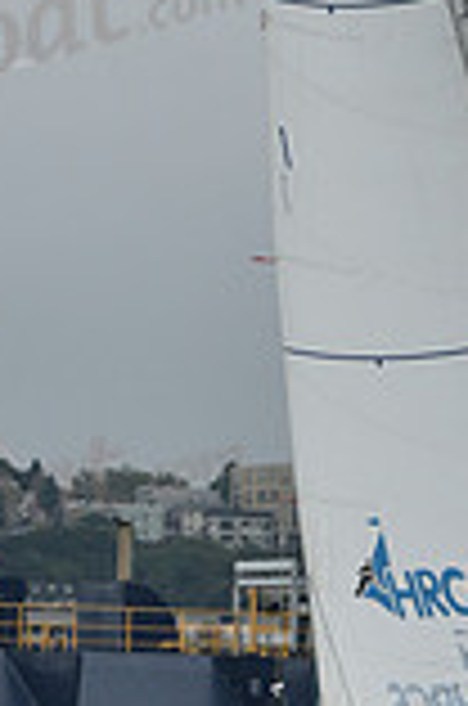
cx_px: 479
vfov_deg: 5.5
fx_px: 7403
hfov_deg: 3.6
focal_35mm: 378
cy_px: 229
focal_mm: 102
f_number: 10
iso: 400
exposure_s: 1/800
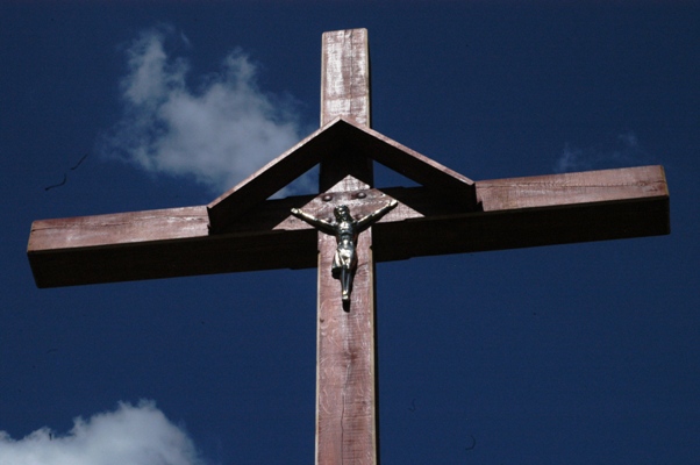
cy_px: 232
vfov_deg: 15.2
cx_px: 350
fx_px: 1748
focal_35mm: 90
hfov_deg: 22.6
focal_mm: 60
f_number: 20
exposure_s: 1/1500
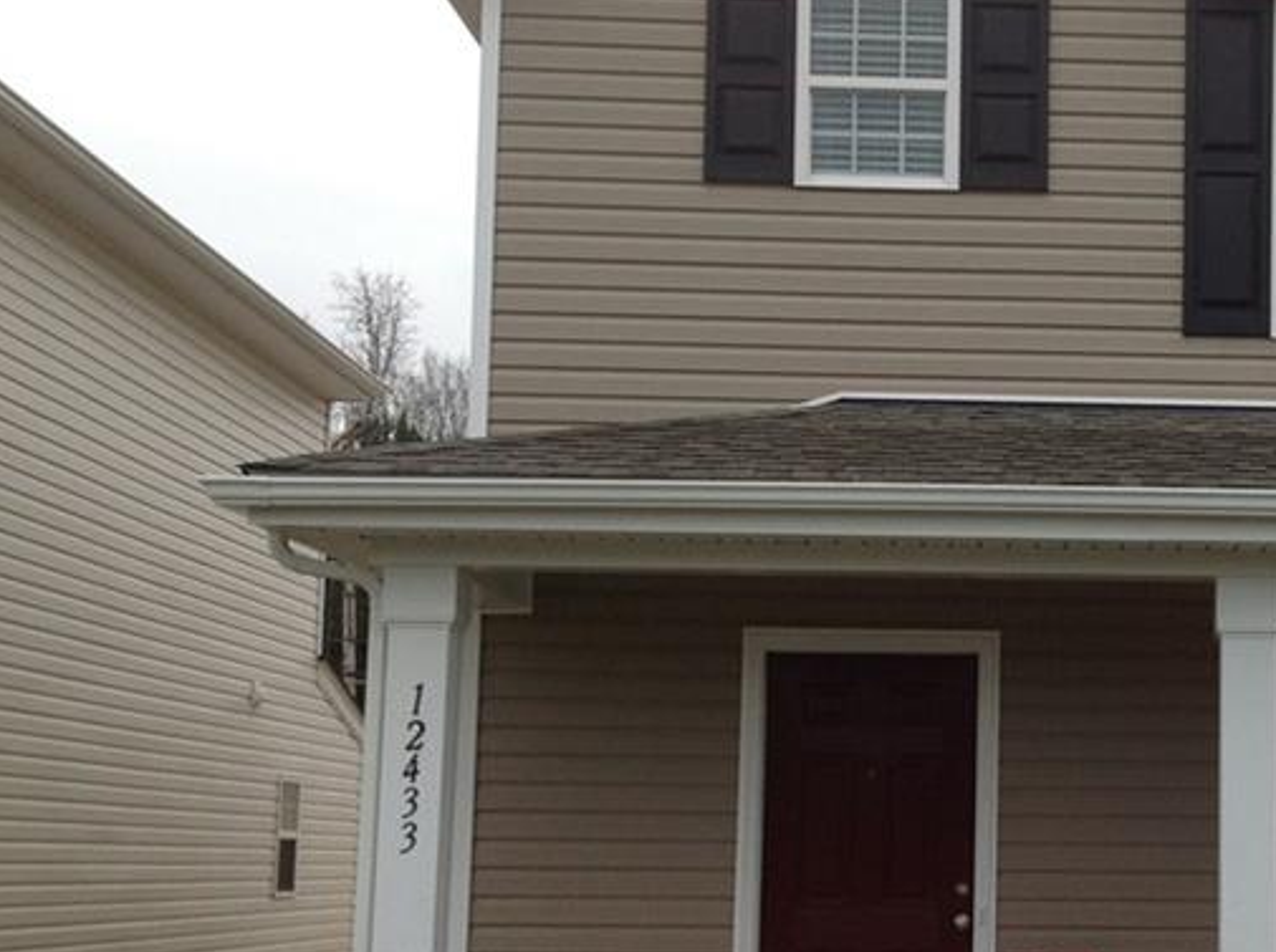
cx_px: 1165
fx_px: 2613
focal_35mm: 71
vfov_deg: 20.6
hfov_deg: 26.5
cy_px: 593
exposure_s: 1/737
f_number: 2.4
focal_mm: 4.28
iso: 50
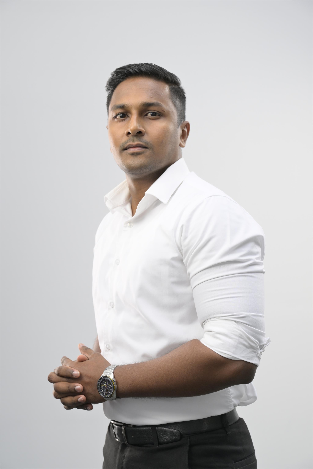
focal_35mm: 64
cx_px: 156
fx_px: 835
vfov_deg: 31.4
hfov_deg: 21.2
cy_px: 234
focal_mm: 64
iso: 320
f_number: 6.3
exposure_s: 1/200
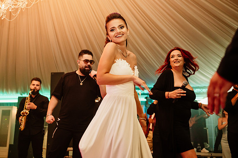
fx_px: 285
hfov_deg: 44.9
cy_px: 64
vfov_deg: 31.0
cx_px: 87
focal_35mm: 43
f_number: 2.8
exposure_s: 1/125
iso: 2000
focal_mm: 34
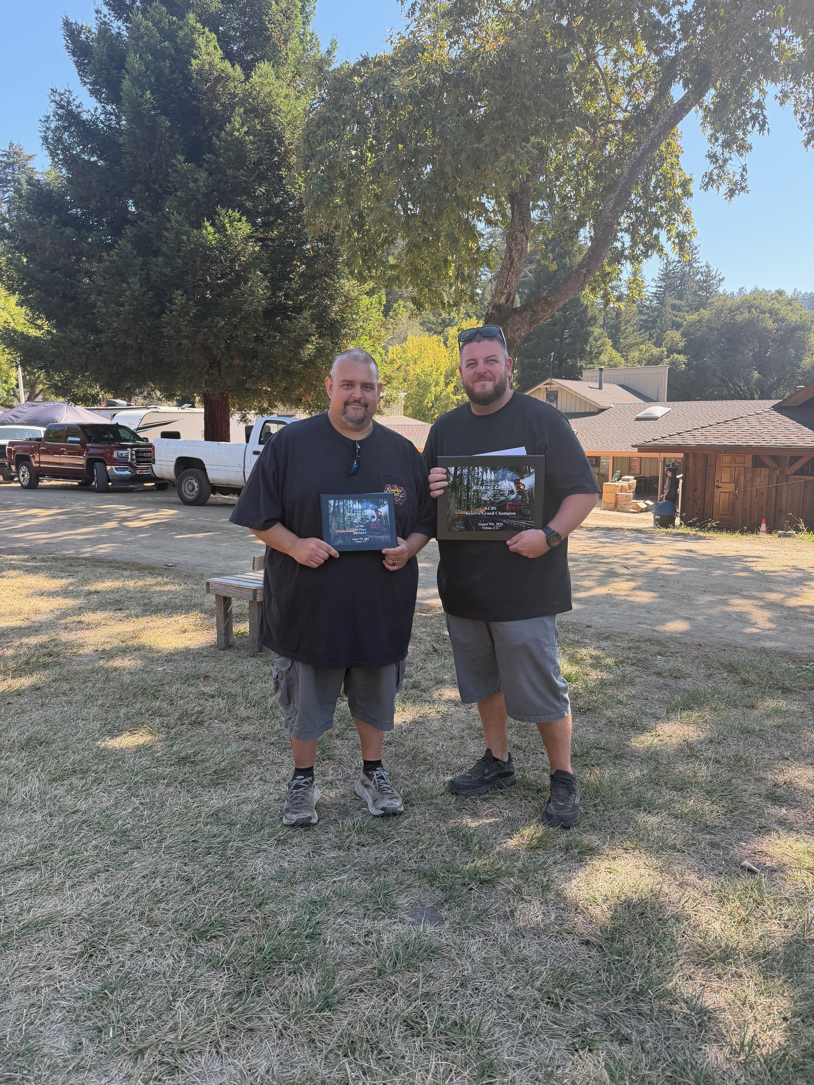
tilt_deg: -10.4
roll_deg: +0.4
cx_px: 407
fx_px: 752
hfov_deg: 56.8
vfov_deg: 71.6
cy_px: 542
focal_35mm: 24
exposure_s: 1/967
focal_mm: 6.76
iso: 100
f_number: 1.78
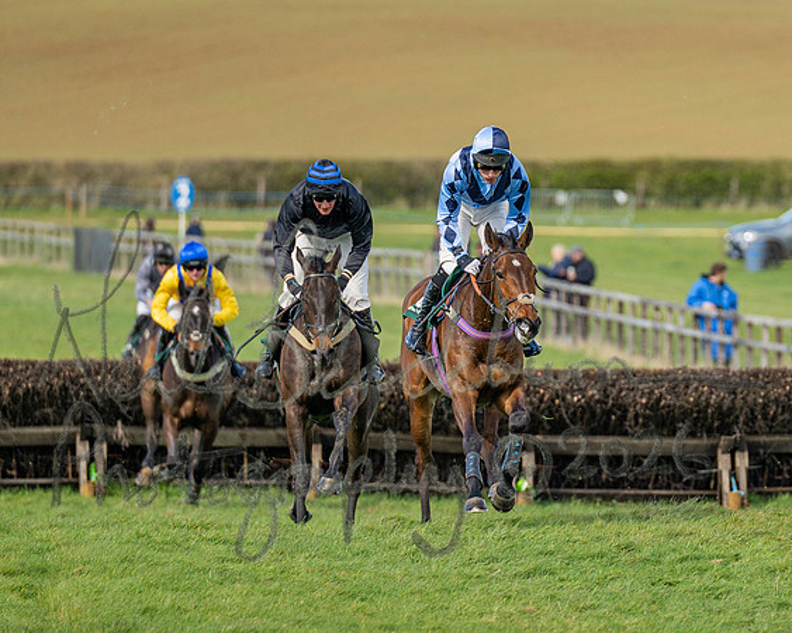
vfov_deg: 2.9
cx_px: 588
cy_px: 273
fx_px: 12433
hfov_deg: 3.6
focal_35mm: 531
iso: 200
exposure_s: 1/1600
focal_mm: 200
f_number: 2.8
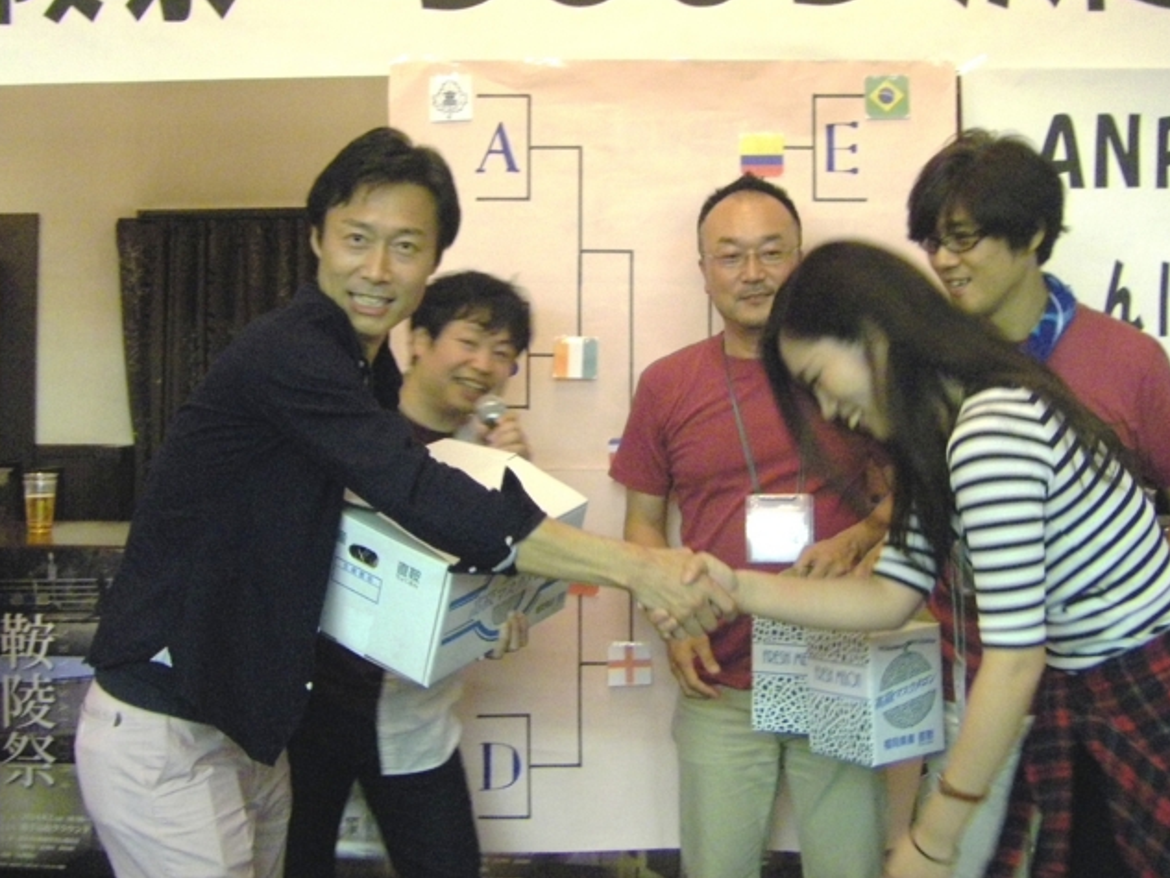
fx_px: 1623
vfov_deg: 30.1
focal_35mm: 48
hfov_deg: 39.6
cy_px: 327
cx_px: 628
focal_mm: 6.3
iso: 800
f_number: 3.5
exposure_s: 1/50
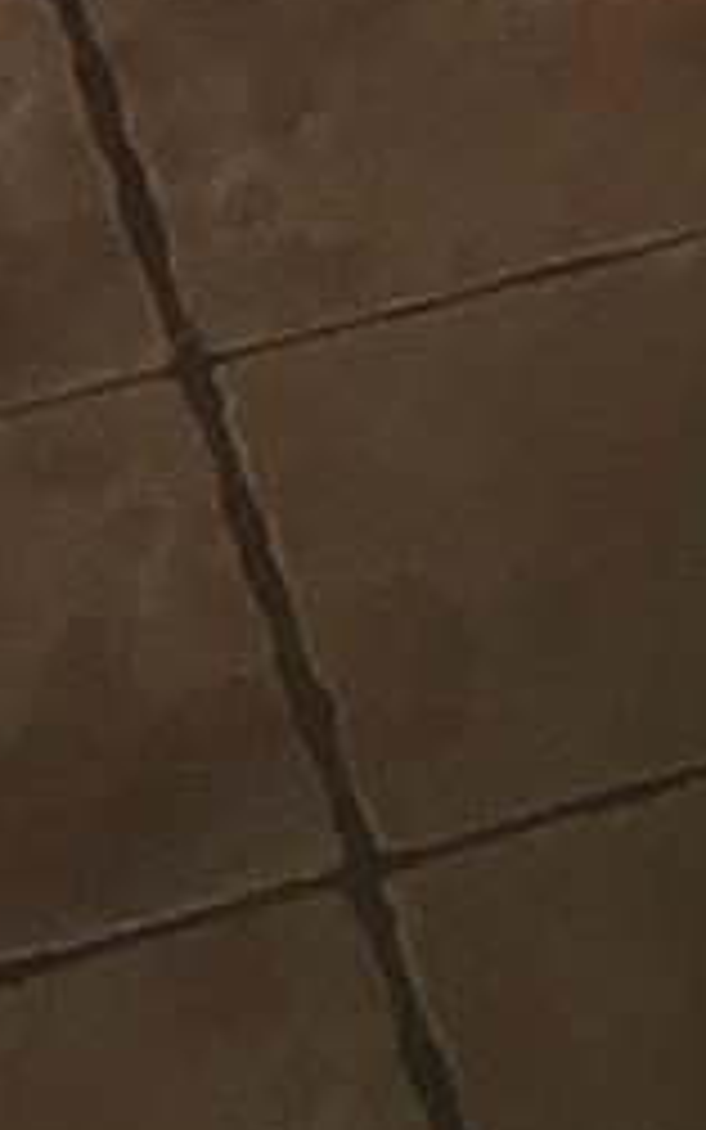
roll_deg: -1.5
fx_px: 7538
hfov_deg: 4.7
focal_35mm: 245
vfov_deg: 7.3
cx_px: 3080
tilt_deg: -10.2
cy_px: -2589
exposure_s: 1/30
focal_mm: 4.15
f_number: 2.2
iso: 50
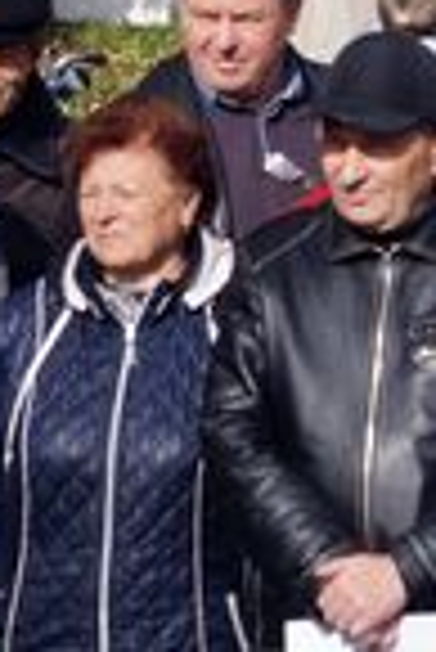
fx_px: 3661
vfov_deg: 10.0
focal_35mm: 202
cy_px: -169
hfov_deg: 6.7
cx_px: 647
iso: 100
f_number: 9
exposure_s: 1/125
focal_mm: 28
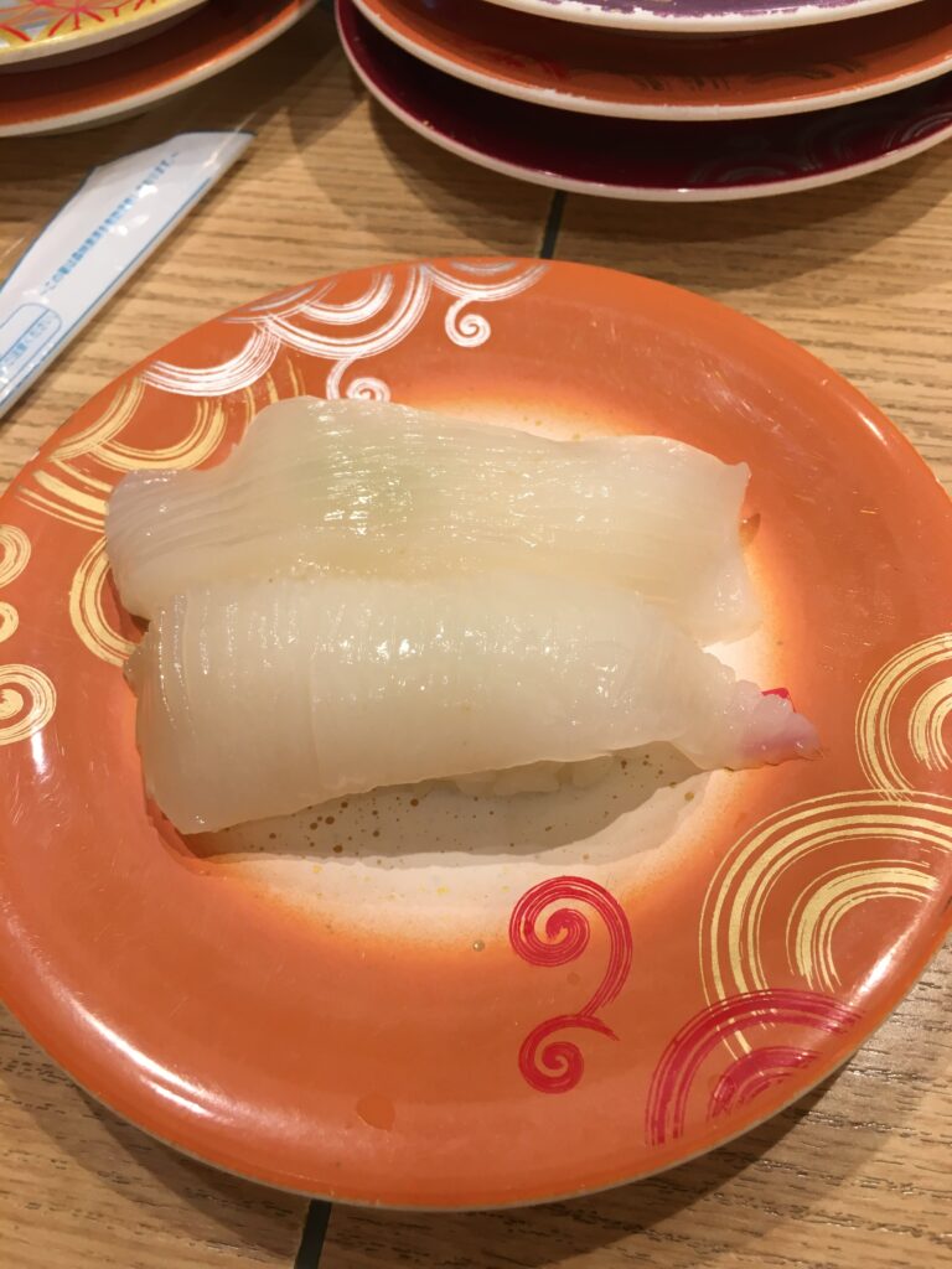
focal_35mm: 29
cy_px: 634
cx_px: 476
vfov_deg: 61.7
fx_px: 1063
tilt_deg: -57.7
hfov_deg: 48.2
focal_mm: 4.15
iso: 32
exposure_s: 1/30
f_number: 2.2
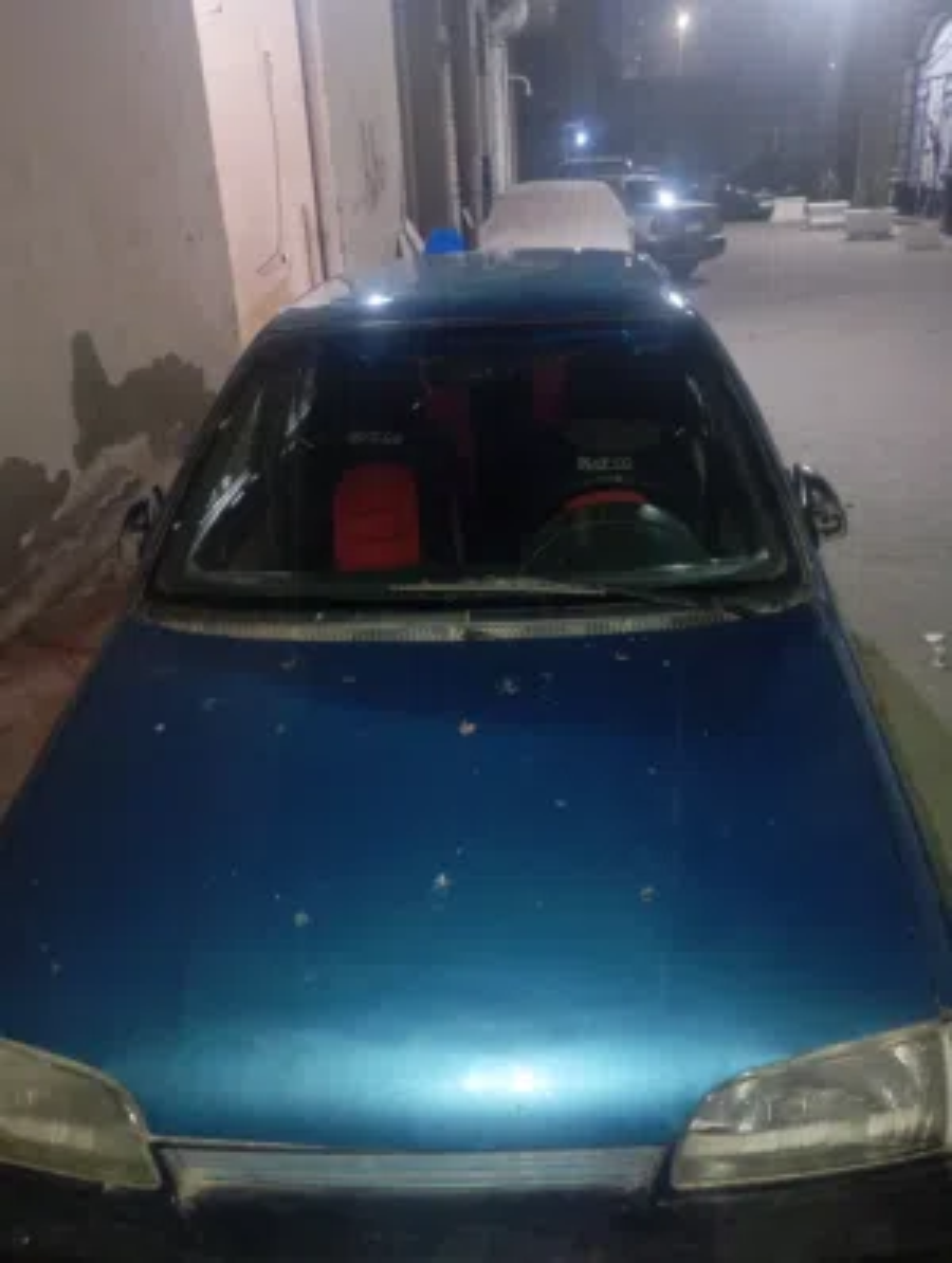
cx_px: 476
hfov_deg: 49.9
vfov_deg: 63.4
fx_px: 1023
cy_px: 632
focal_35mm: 28
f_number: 1.8
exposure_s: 1/10
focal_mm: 4.27
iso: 1925
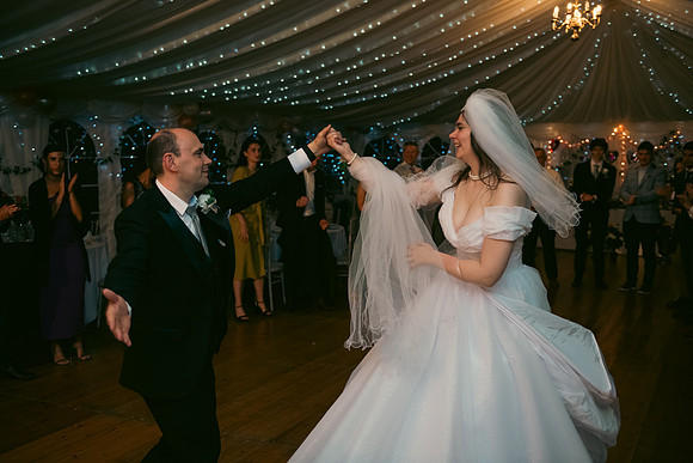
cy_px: 232
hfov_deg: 50.7
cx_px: 346
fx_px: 732
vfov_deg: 35.1
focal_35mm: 38
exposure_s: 1/160
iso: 800
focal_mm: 38
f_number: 3.5
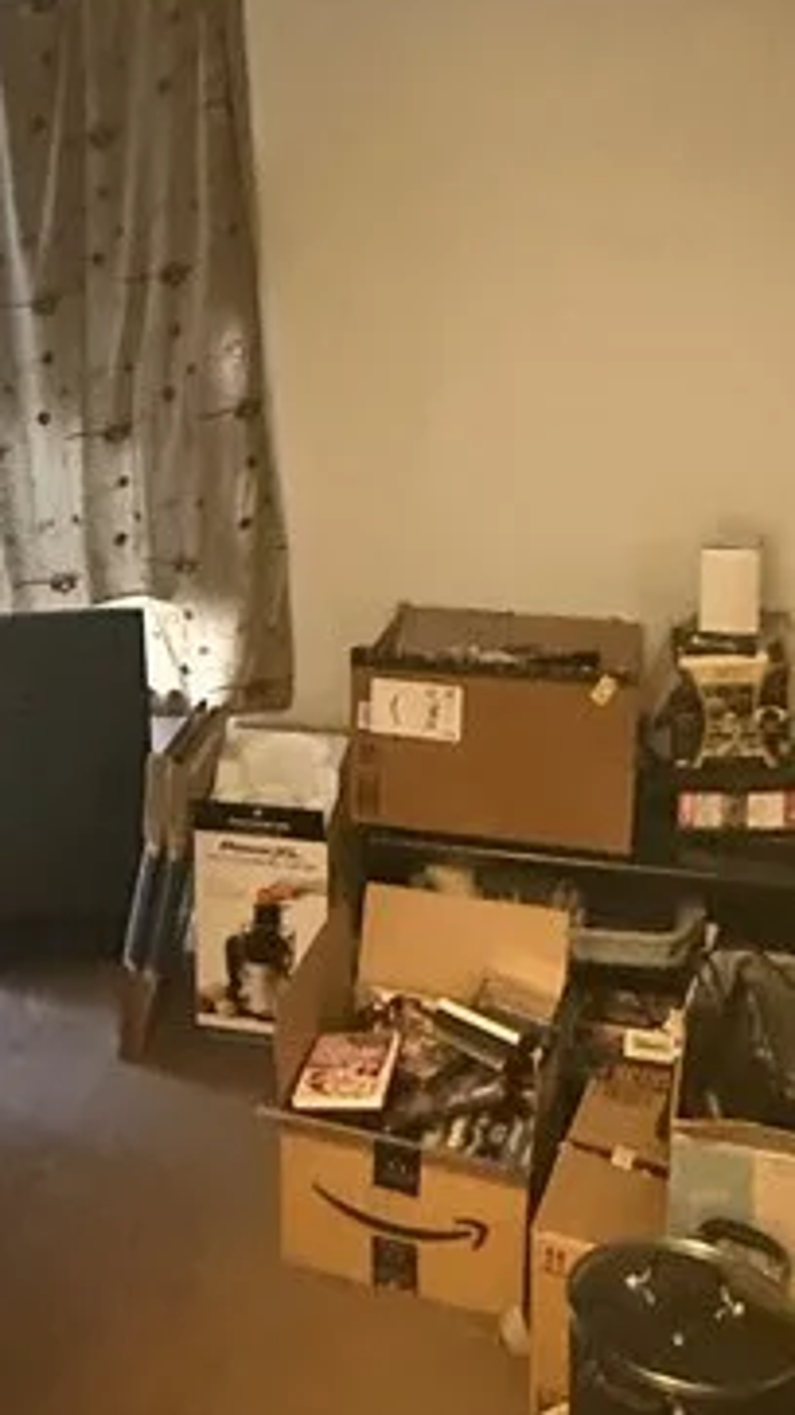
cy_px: 565
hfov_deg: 26.1
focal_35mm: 43
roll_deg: +3.9
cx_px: -16
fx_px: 1613
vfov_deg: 47.1
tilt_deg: -9.2
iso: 1250
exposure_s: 1/30
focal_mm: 2.22
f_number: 2.2
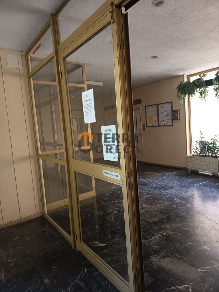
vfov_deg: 71.6
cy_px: 146
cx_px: 110
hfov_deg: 56.8
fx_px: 202
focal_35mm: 24
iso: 614
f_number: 1.7
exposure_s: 1/25
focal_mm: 5.27
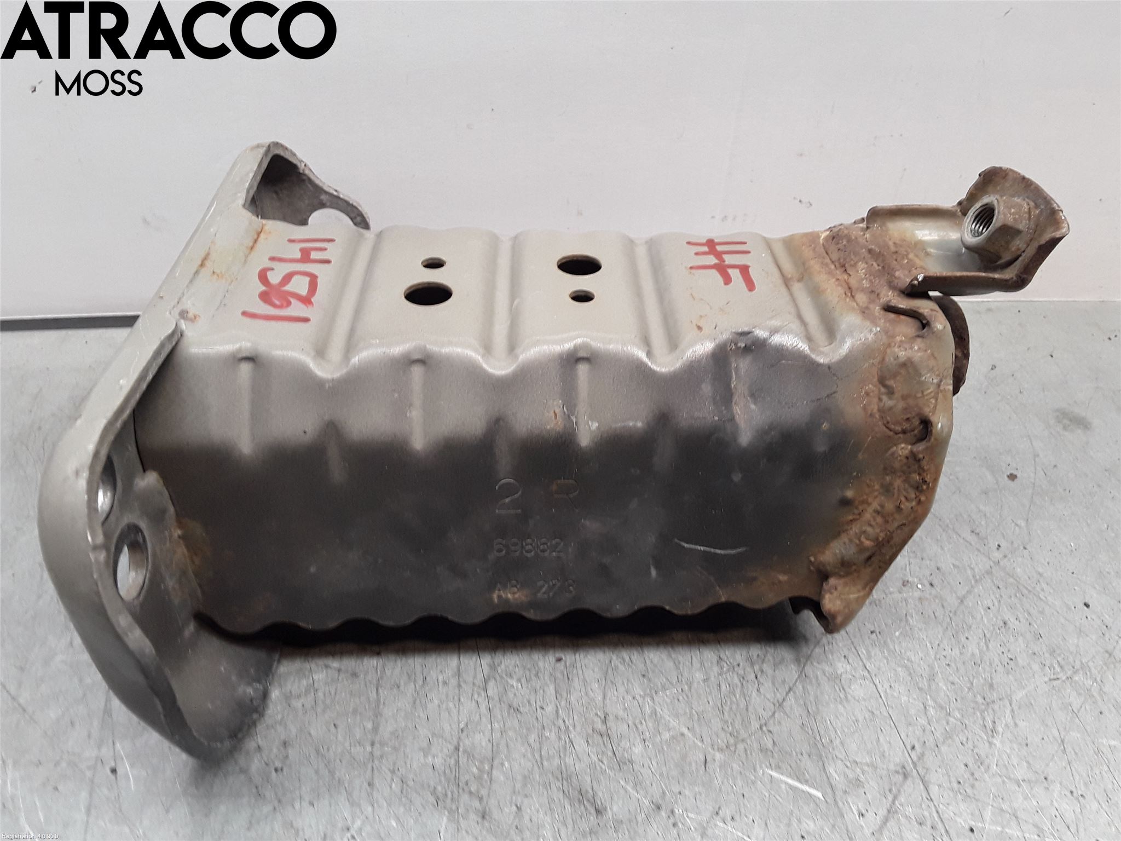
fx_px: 907
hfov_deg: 63.4
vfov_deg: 49.7
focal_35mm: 28
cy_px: 420
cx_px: 560
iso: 50
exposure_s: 1/50
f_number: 1.9
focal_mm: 2.91
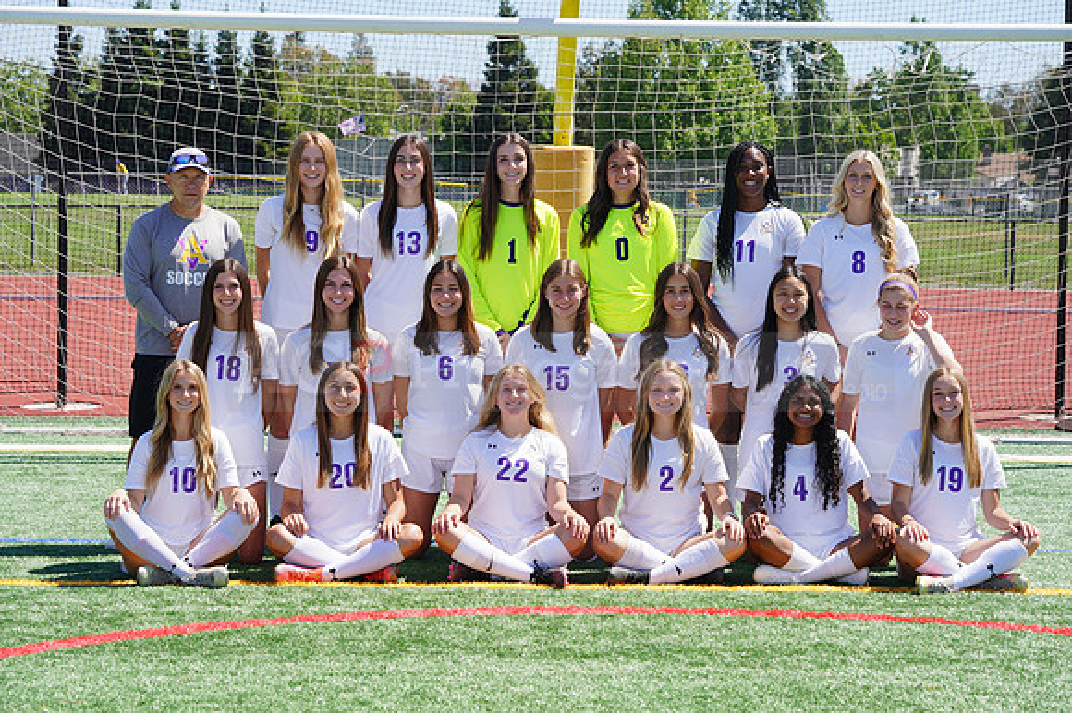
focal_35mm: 100
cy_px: 356
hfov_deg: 20.4
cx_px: 536
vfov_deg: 13.7
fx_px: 2976
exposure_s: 1/250
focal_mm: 100
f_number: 11
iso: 200
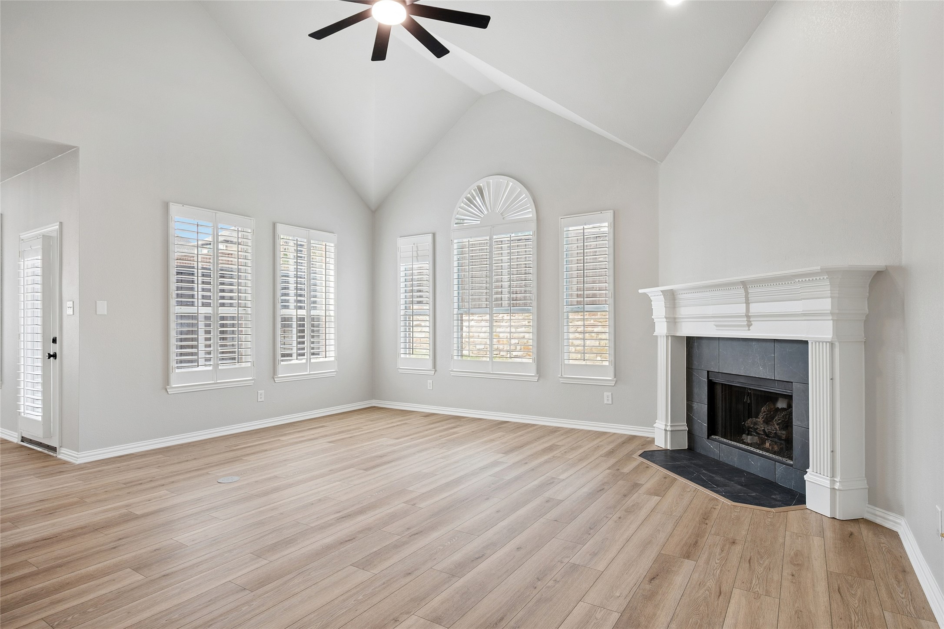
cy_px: 314
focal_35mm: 19
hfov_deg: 86.9
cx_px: 472
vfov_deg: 64.5
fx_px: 498
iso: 250
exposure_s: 1/3.33
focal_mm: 19
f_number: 8
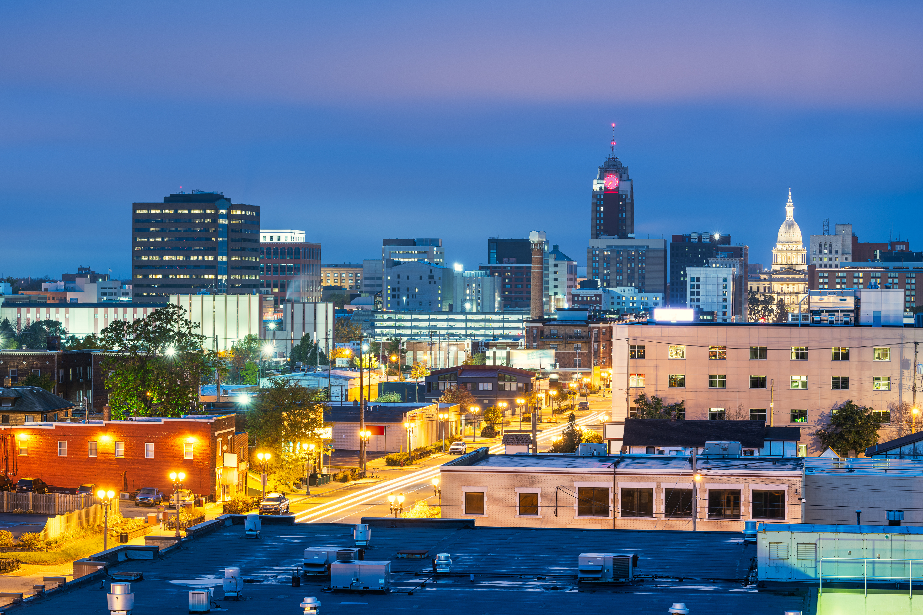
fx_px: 2436
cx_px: 462
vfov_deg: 14.4
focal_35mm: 95
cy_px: 308
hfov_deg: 21.5
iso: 64
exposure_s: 30
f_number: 9
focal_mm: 95
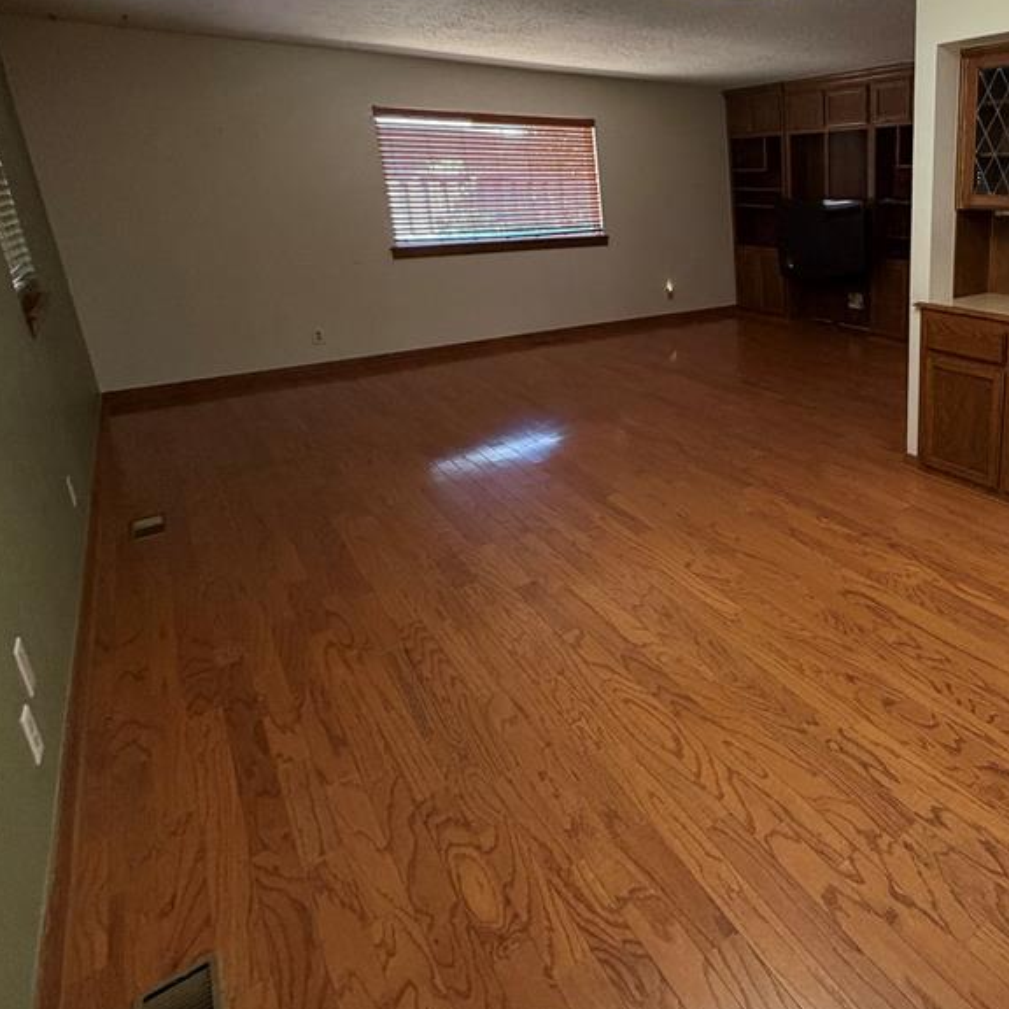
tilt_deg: -15.4
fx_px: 726
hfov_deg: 61.5
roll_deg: -0.2
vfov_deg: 68.5
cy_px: 377
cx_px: 858
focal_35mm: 22
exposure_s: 1/60
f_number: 2.2
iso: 250
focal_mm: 2.22
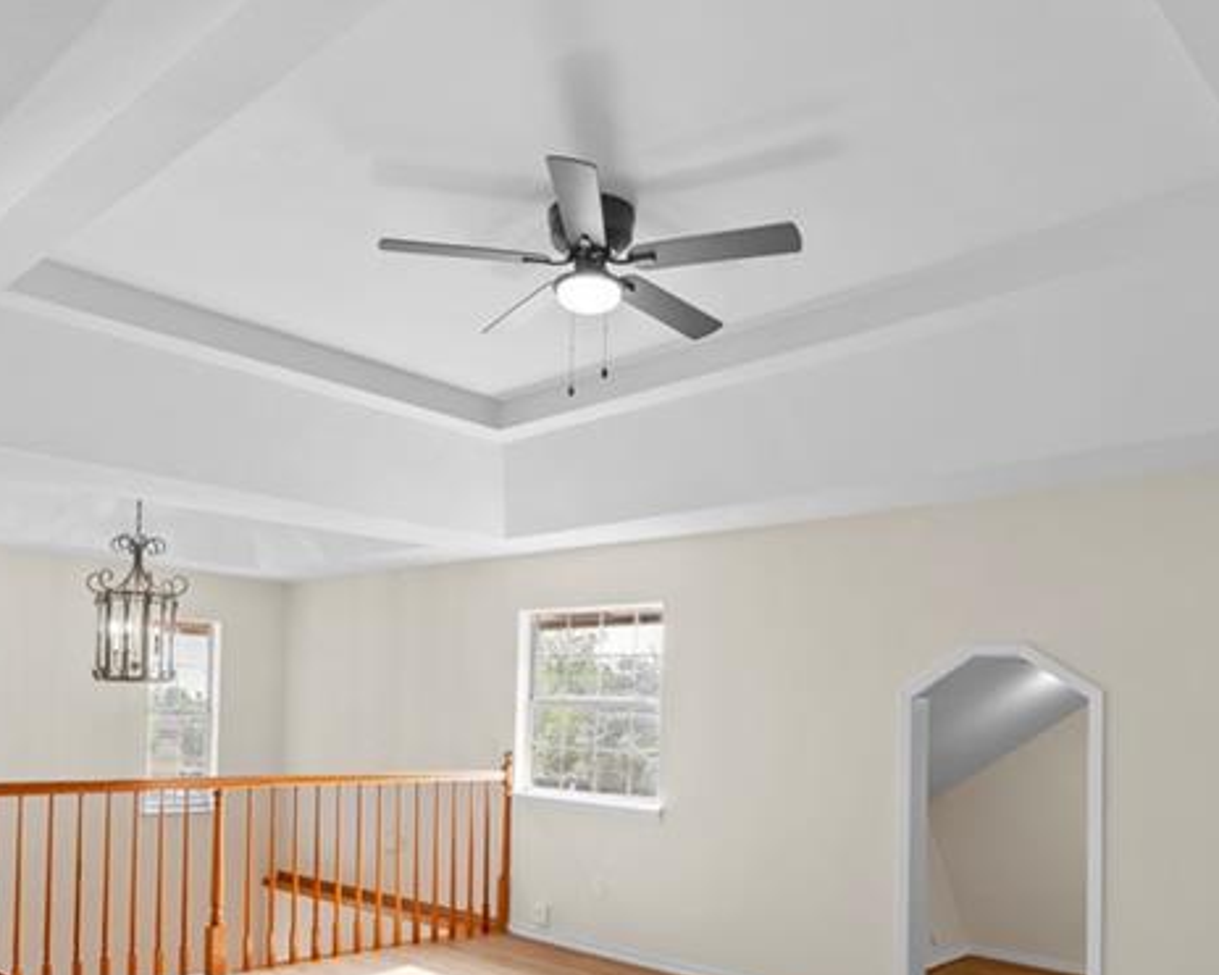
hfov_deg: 60.4
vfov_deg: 48.7
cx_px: 554
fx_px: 1046
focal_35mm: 29
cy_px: 683
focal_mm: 14
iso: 100
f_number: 8
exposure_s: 1/2
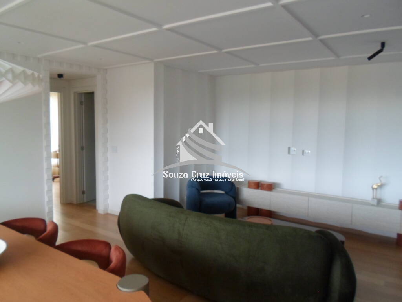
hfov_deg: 69.4
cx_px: 201
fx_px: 290
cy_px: 151
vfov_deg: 54.9
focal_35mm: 25
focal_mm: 4.5
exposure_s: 1/30
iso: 160
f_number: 2.5
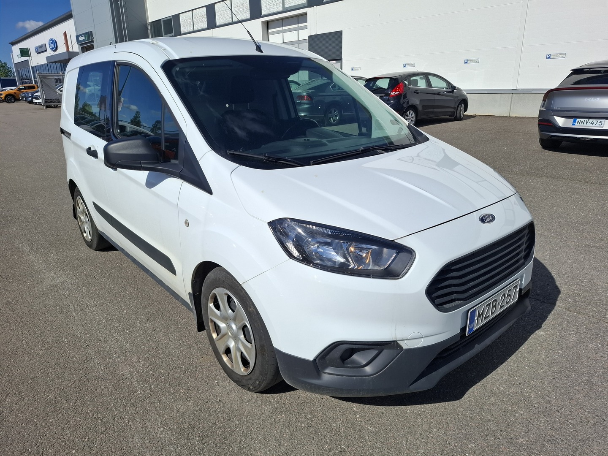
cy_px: 228
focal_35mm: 23
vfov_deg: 58.9
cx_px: 304
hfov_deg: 73.9
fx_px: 404
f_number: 1.8
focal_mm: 5.54
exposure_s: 1/4115
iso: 50
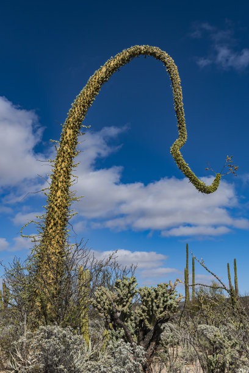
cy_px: 186
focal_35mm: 42
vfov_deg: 46.4
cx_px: 124
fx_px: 436
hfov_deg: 31.9
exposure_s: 1/500
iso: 200
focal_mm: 35
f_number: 11
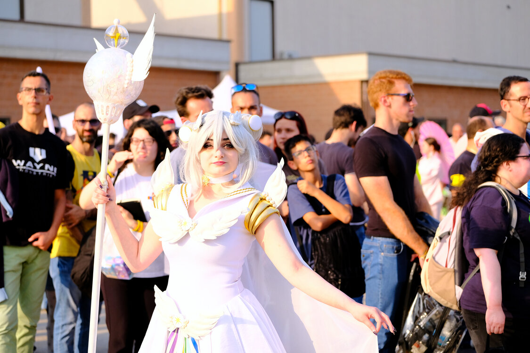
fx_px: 1104
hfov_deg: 27.0
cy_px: 176
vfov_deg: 18.2
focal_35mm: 75
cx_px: 265
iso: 400
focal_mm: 50
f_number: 2.8
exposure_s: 1/1500
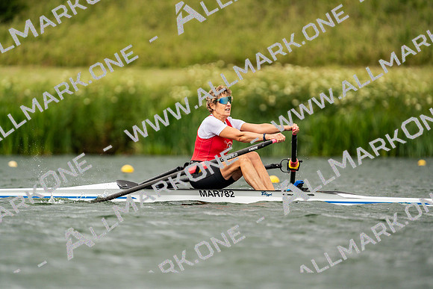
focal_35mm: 600
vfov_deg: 2.3
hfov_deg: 3.4
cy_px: 144
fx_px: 7218
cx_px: 216
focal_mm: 600
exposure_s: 1/2000
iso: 500
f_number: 6.3
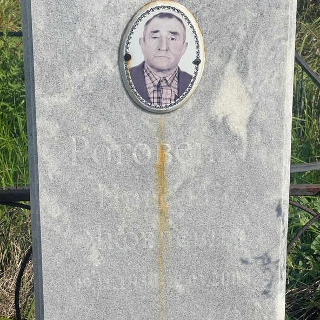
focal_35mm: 92
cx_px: 148
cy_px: 160
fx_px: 962
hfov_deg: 18.9
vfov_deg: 18.9
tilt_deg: -17.9
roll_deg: +1.4
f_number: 2.8
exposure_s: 1/1393
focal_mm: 9
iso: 32
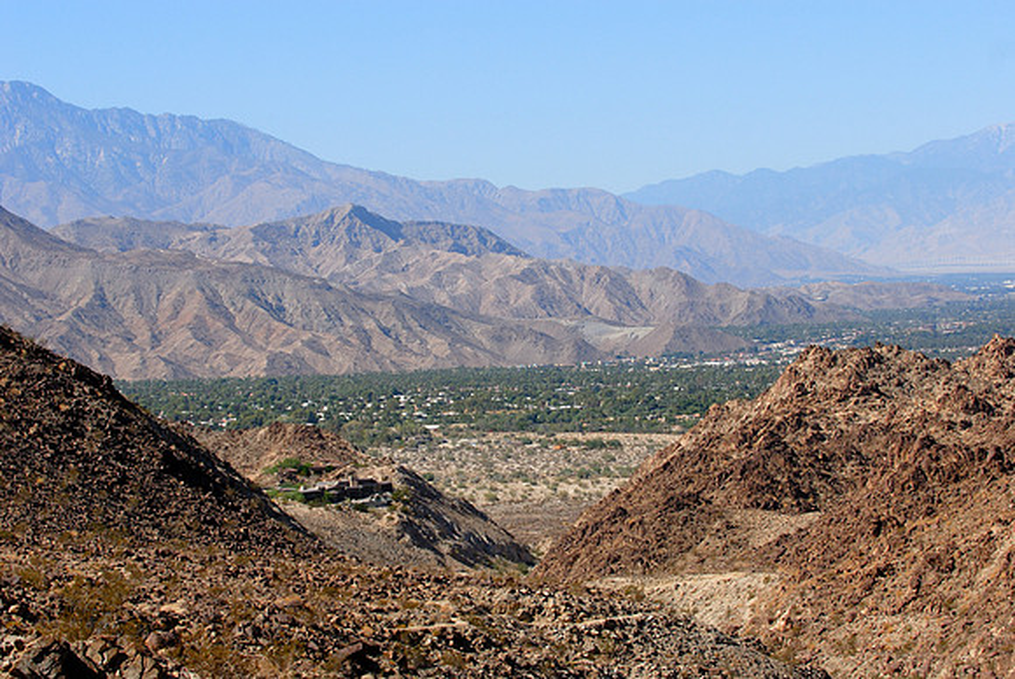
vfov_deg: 13.1
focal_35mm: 105
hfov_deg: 19.4
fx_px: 2963
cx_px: 508
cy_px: 340
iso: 200
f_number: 5.6
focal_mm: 70
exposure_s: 1/1500
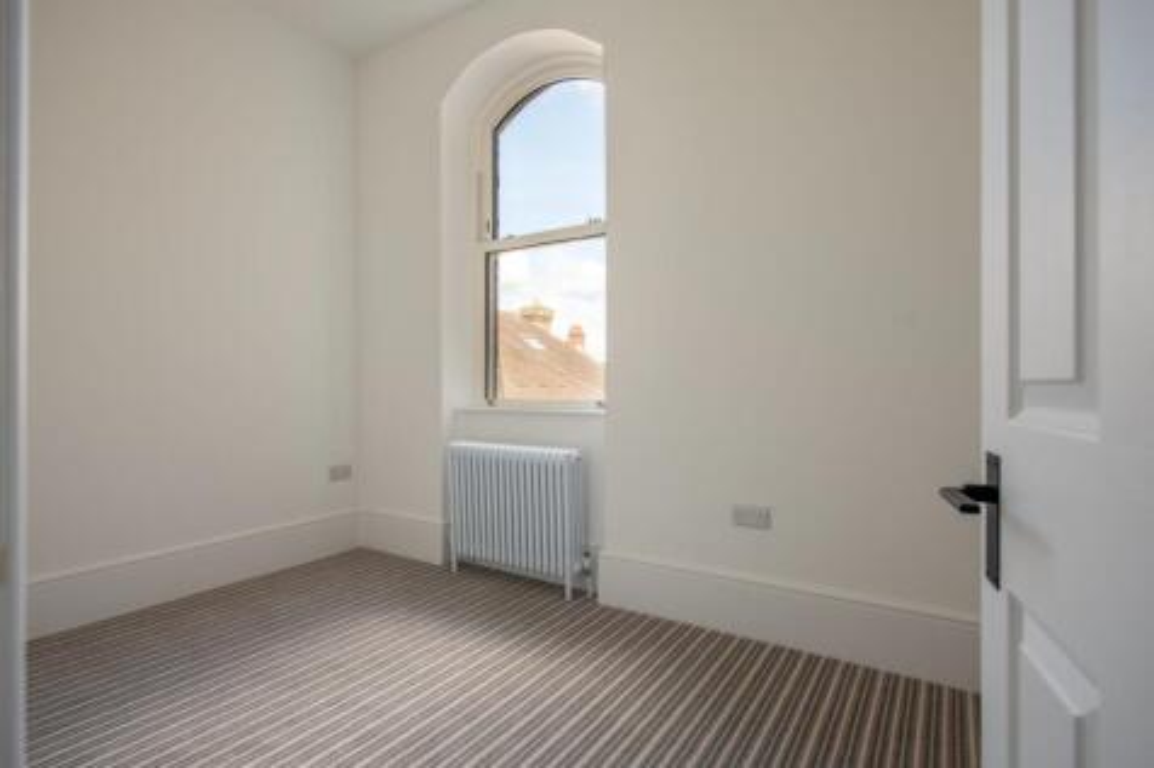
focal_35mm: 18
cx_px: 577
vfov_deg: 67.3
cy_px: 384
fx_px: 577
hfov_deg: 90.0
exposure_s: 1/250
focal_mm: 18
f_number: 5.6
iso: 100
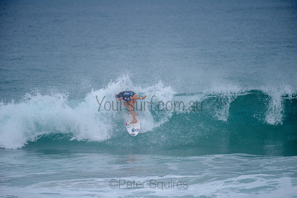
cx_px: 148
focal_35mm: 500
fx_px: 4127
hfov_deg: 4.1
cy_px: 99
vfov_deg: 2.8
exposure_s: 1/2000
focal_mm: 500
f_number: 5.6
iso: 450
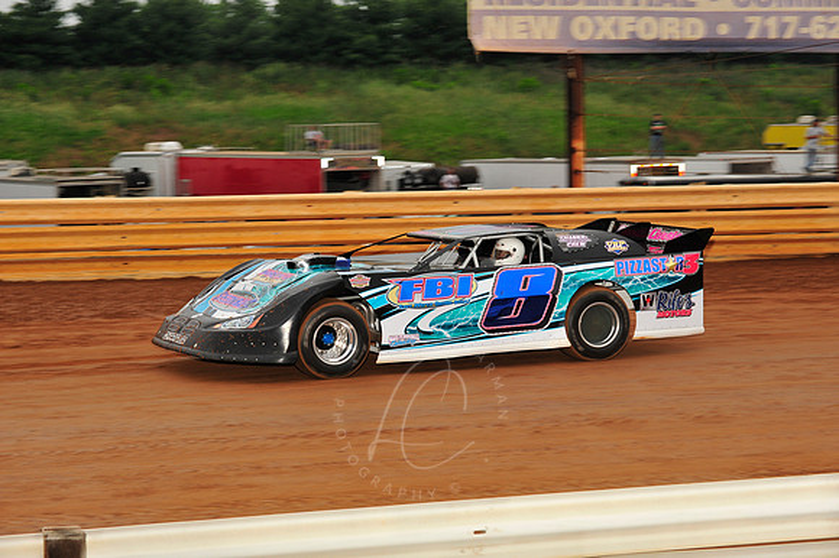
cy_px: 279
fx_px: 2329
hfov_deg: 20.4
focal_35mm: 100
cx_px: 420
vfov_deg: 13.7
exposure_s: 1/320
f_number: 8
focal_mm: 100
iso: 640
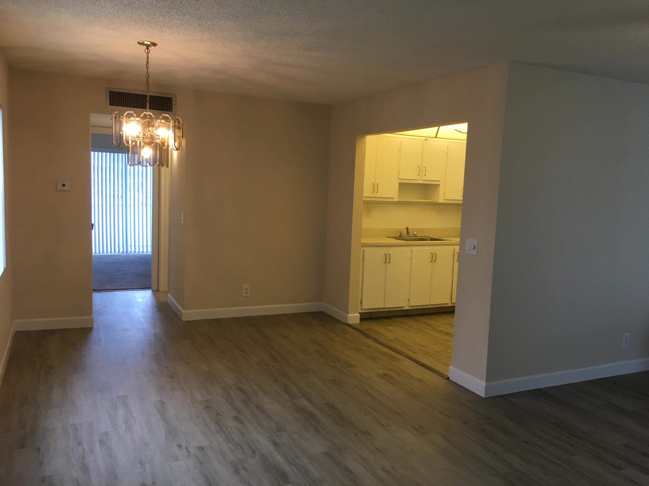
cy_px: 243
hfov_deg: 61.7
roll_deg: -2.2
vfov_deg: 48.2
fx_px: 544
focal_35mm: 29
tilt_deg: -7.9
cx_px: 324
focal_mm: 4.15
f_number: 2.2
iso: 40
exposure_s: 1/30
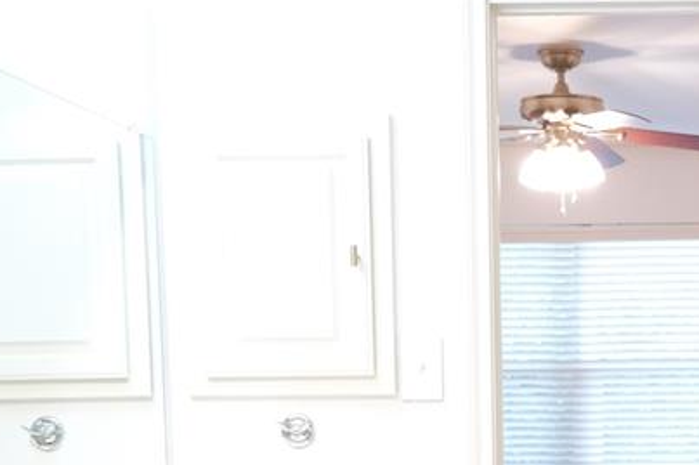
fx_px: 1727
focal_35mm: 89
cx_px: 611
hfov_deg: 22.4
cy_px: 586
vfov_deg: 14.7
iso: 2000
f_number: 2.8
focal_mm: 23
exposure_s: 1/125
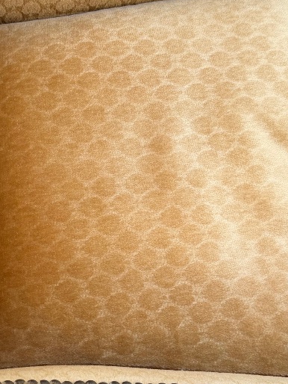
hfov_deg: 26.0
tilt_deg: -73.1
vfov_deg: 34.3
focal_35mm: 56
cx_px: 97
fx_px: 621
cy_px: 207
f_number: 1.78
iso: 64
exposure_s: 1/121
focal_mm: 6.76
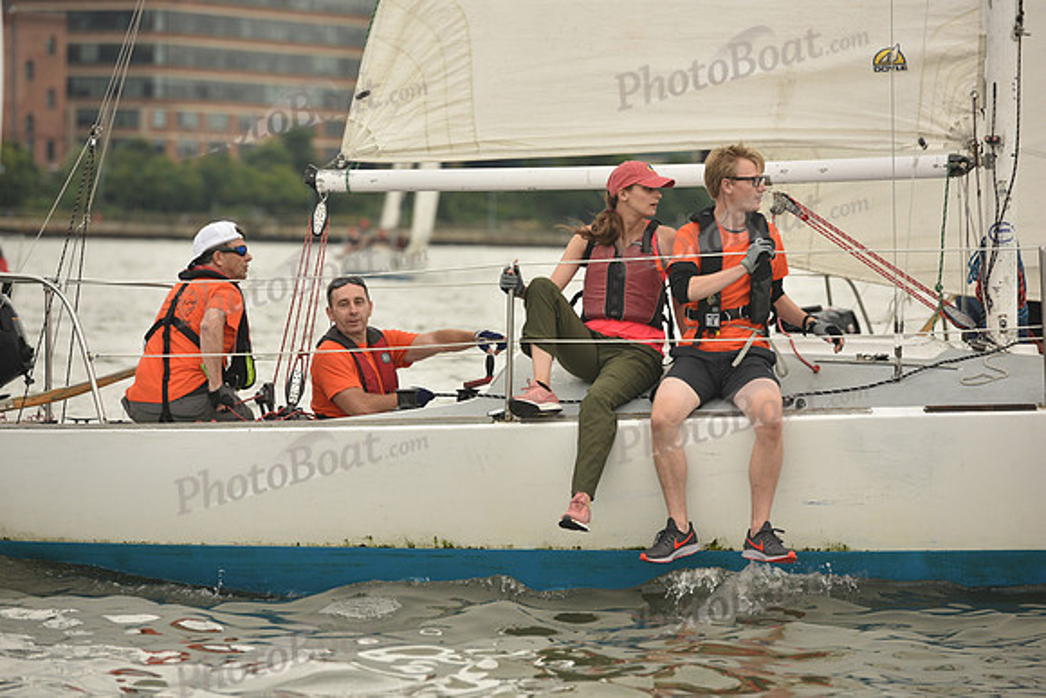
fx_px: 5376
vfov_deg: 7.4
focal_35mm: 185
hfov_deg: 11.1
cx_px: 523
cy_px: 349
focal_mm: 185
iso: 320
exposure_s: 1/1600
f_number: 5
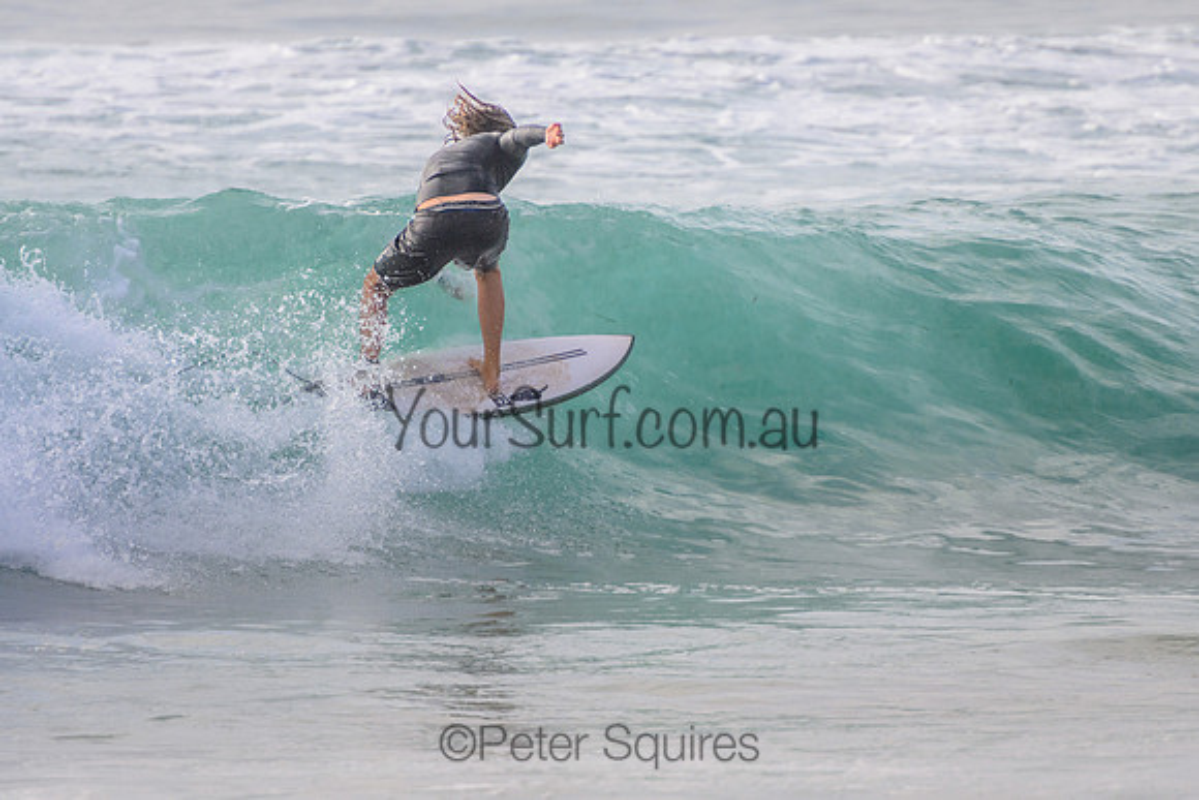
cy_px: 372
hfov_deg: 3.7
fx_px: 18327
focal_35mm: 550
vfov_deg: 2.5
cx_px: 622
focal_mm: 400
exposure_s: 1/2000
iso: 360
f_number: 5.6
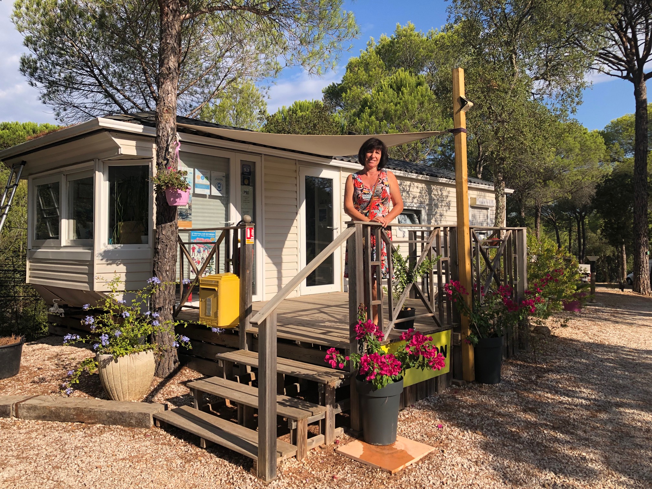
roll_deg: +0.9
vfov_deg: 49.7
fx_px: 527
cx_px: 326
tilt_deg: +0.9
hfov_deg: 63.4
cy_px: 244
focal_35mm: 28
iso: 20
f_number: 1.8
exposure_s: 1/1715
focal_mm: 3.99
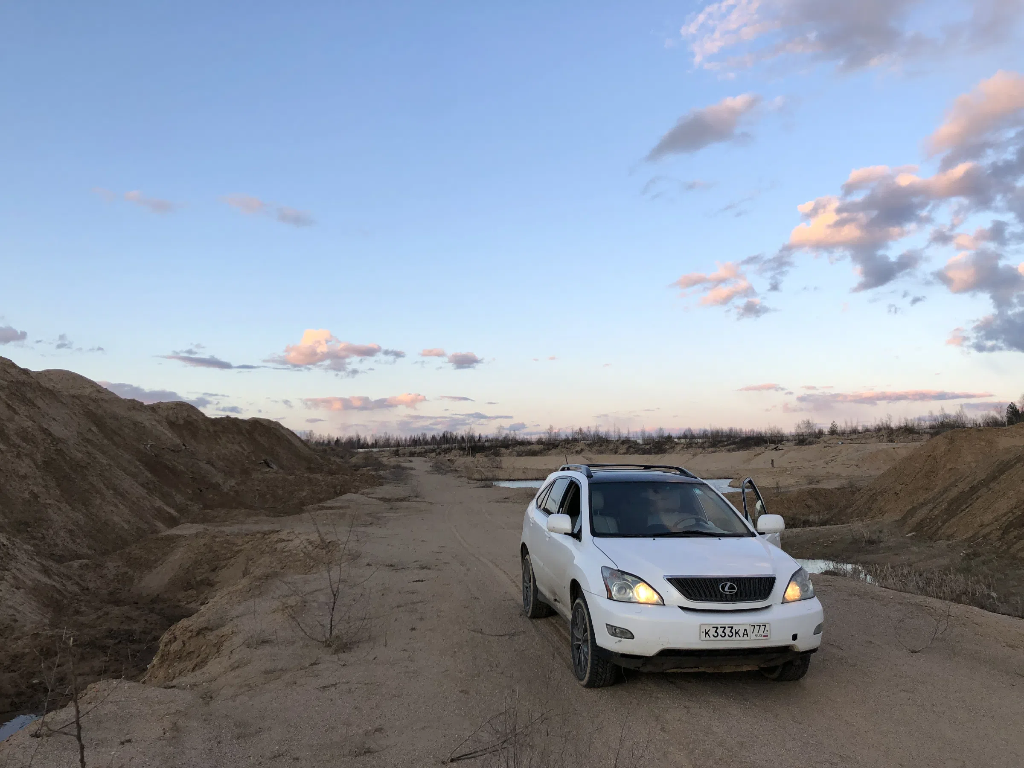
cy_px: 384
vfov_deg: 49.7
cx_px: 512
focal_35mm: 28
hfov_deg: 63.4
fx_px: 828
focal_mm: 4
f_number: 1.8
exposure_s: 1/206
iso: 20
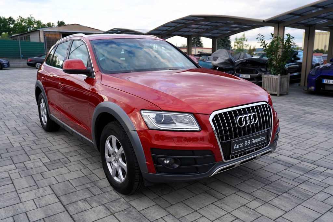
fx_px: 278
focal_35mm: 30
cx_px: 166
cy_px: 111
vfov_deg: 43.6
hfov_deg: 61.9
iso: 100
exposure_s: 1/60
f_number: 4
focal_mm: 30
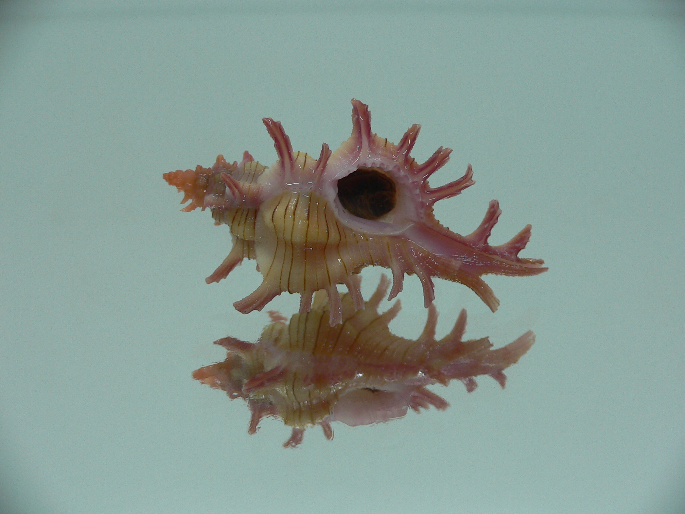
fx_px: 693
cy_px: 257
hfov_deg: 52.6
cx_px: 342
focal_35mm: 35
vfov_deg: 40.7
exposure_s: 1/60
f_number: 2.8
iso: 80
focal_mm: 4.6
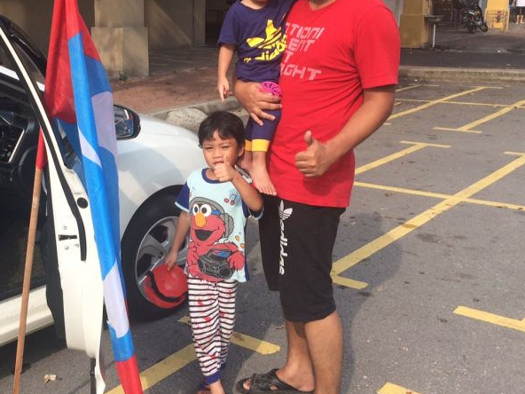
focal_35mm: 49
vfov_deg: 29.6
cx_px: 155
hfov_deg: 38.3
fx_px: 743
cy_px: 154
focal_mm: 4.15
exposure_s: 1/720
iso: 32
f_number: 2.2
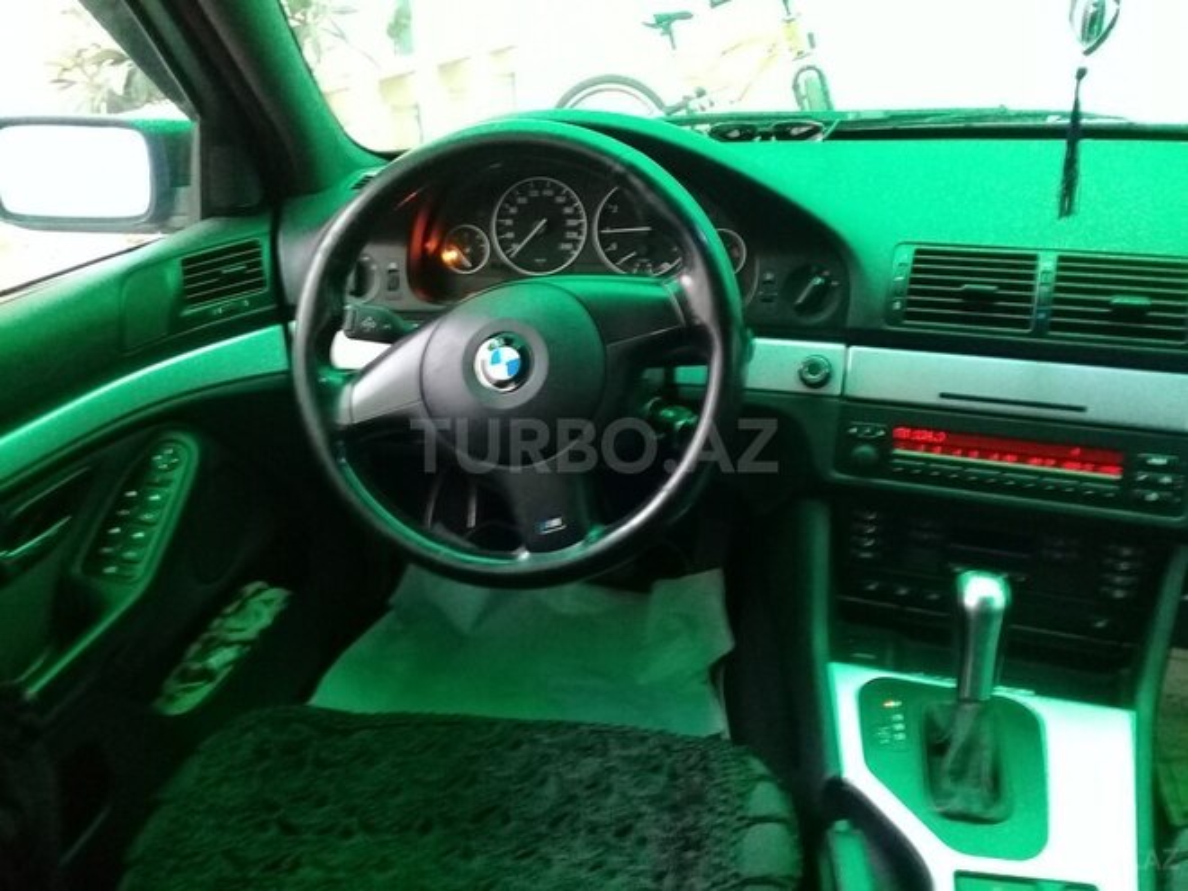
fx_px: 1064
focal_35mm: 31
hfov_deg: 58.4
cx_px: 594
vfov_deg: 45.4
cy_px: 446
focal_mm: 3.3
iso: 320
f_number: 2.2
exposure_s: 1/17
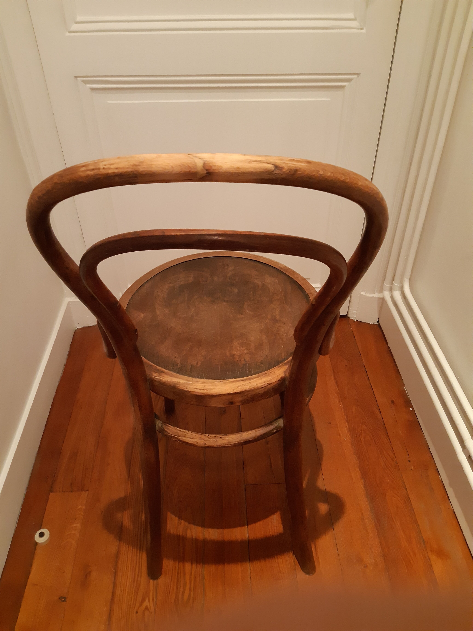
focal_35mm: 26
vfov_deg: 67.3
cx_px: 236
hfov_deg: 53.1
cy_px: 316
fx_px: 474
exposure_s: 1/20
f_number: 1.7
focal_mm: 3.93
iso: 500
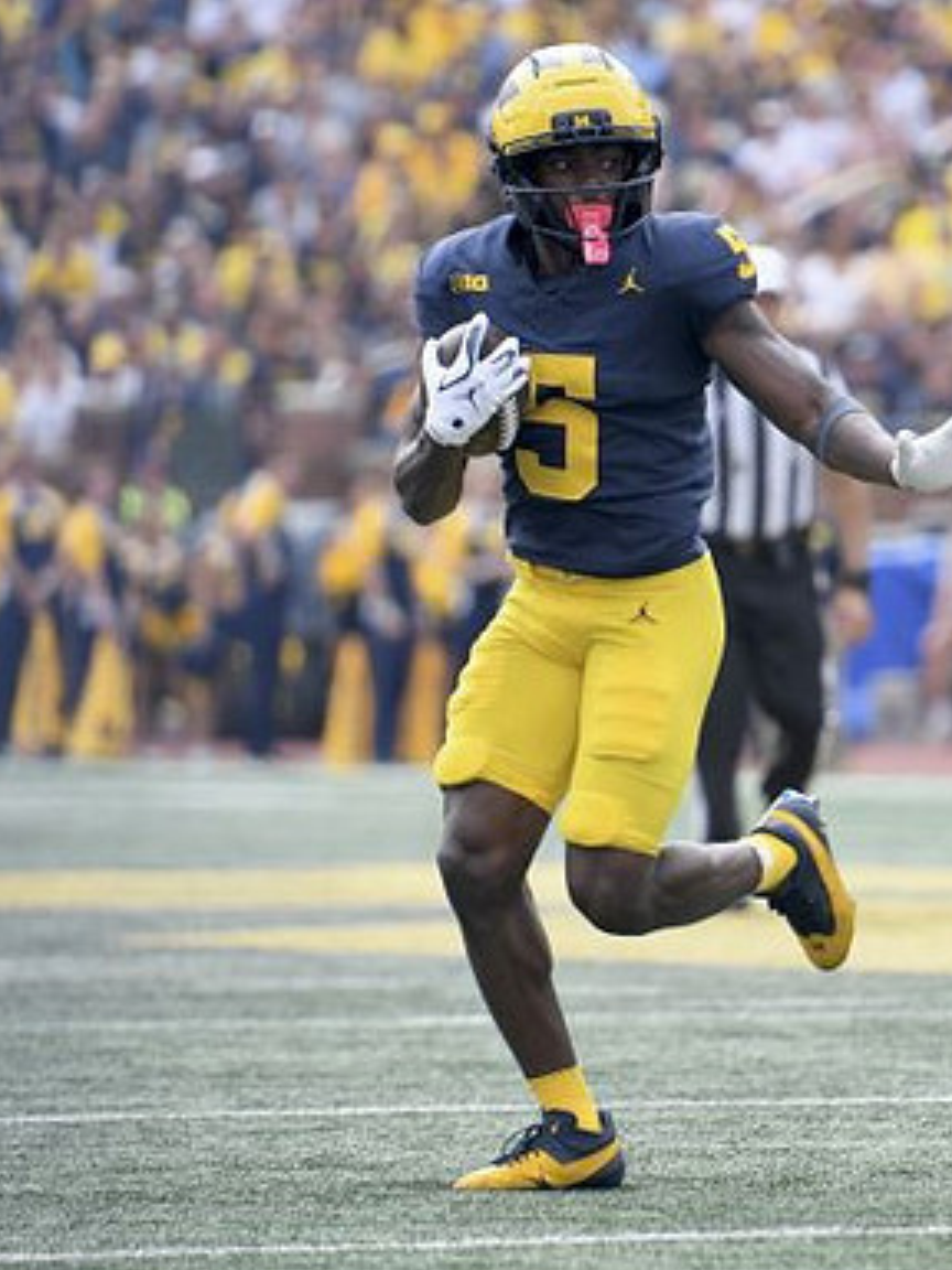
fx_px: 15988
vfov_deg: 4.5
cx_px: 661
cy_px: 635
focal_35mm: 436
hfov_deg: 3.4
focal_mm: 200
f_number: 2.8
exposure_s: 1/1600
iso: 250
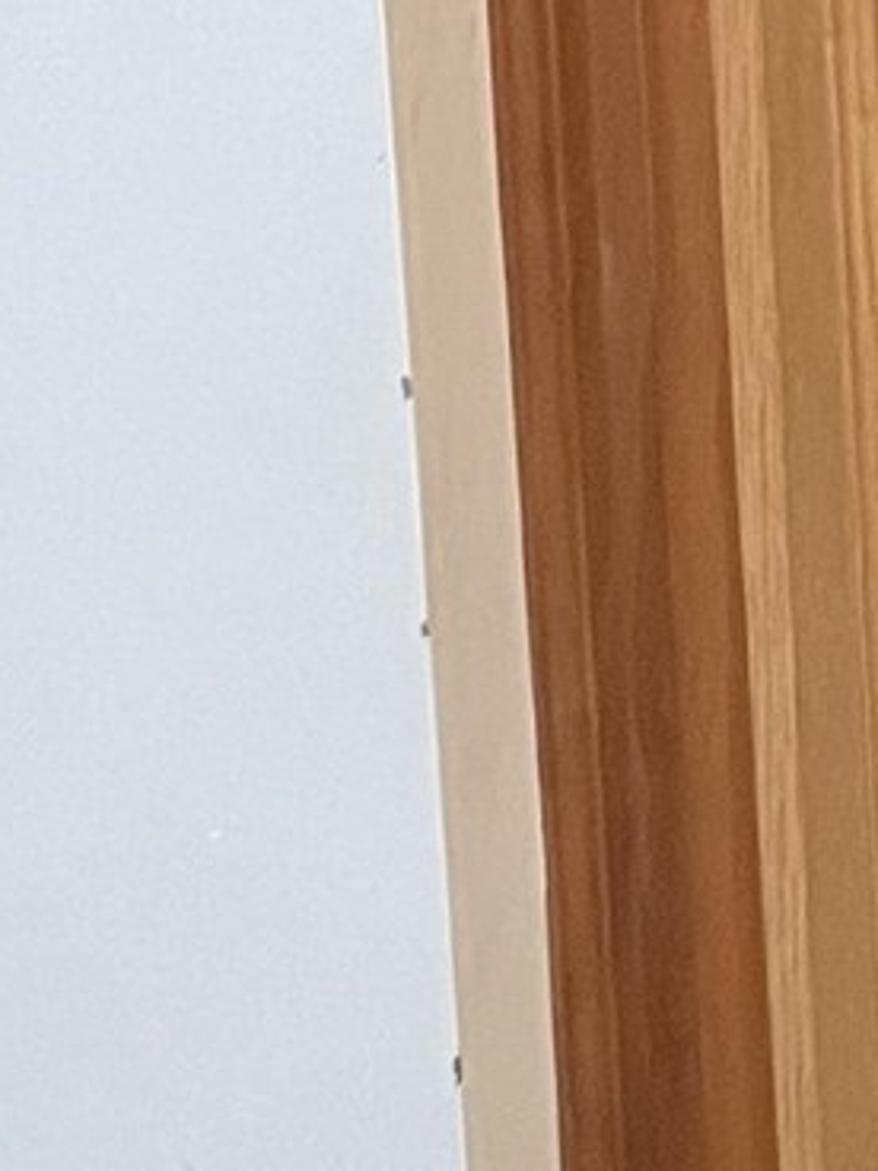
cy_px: -1553
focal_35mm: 163
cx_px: 2558
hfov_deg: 7.9
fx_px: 5512
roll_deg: +0.1
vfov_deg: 10.6
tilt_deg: -9.6
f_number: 1.6
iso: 400
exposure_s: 1/60
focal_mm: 4.2
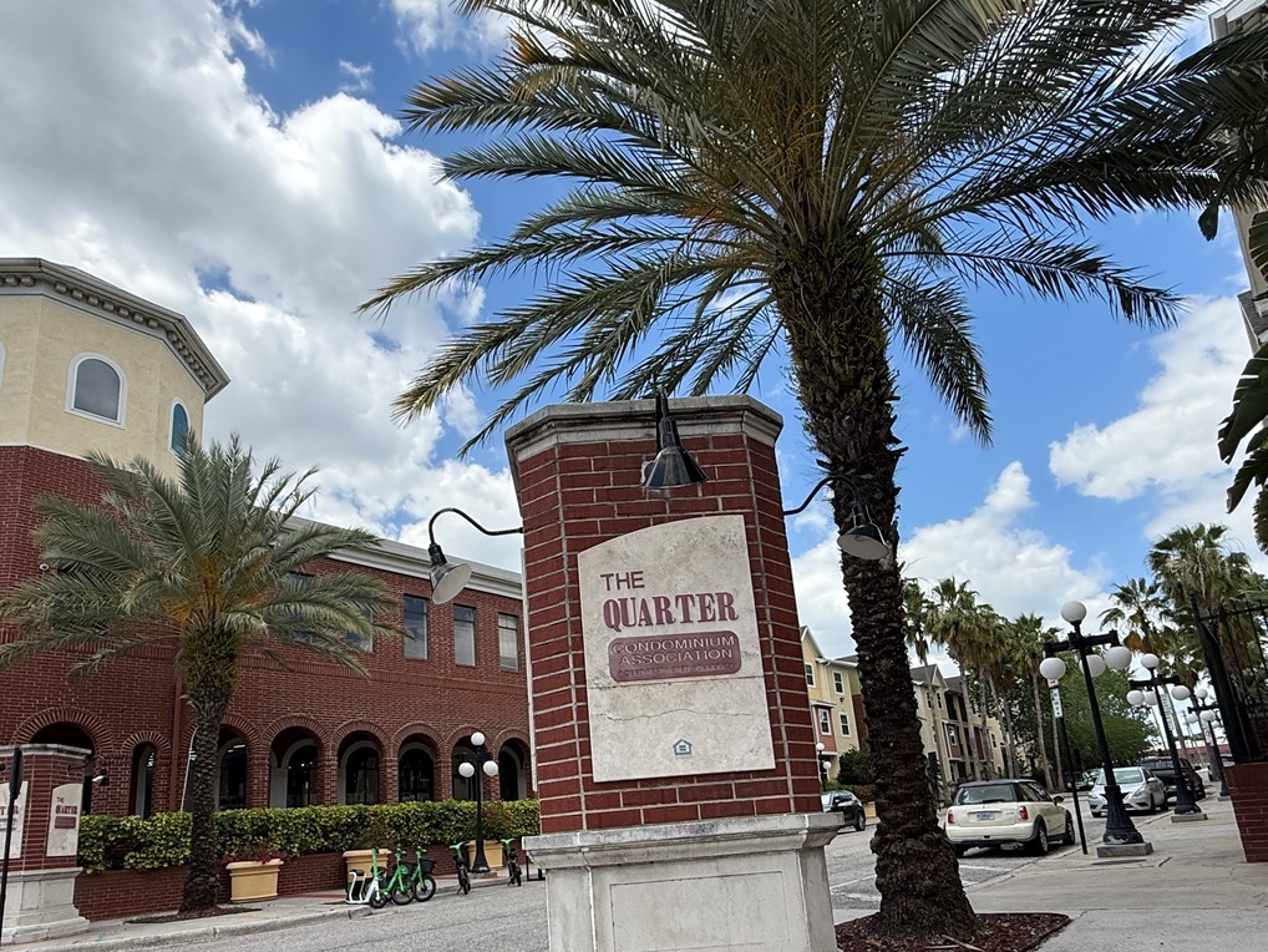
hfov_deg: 76.4
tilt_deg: +13.9
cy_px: 632
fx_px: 806
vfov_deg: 59.7
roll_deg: +4.3
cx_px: 617
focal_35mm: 22
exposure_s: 1/1613
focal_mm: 2.22
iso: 50
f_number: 2.2
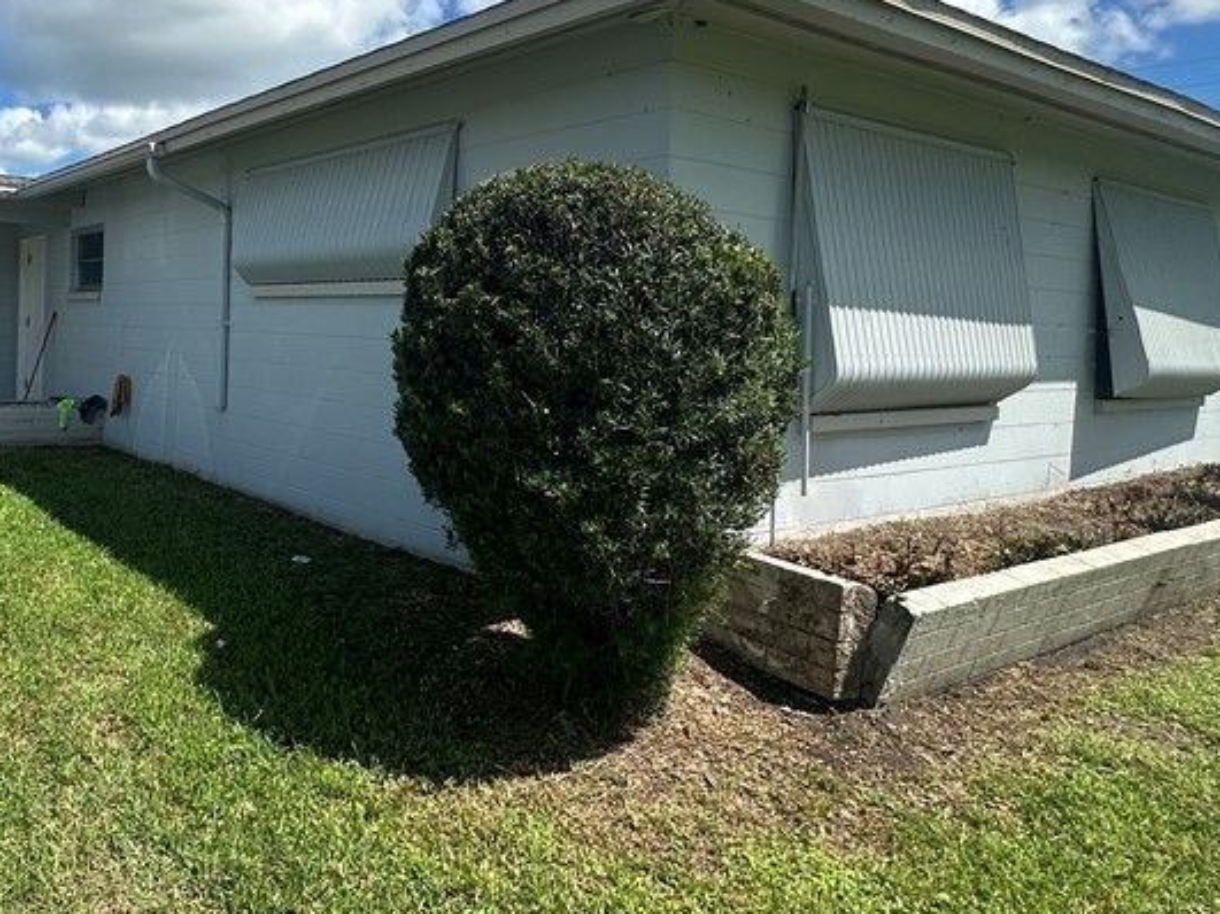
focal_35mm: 27
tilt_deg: -1.4
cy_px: 315
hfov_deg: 59.9
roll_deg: -1.5
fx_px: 951
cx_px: 234
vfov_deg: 50.5
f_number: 2.2
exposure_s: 1/1335
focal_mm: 2.22
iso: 50
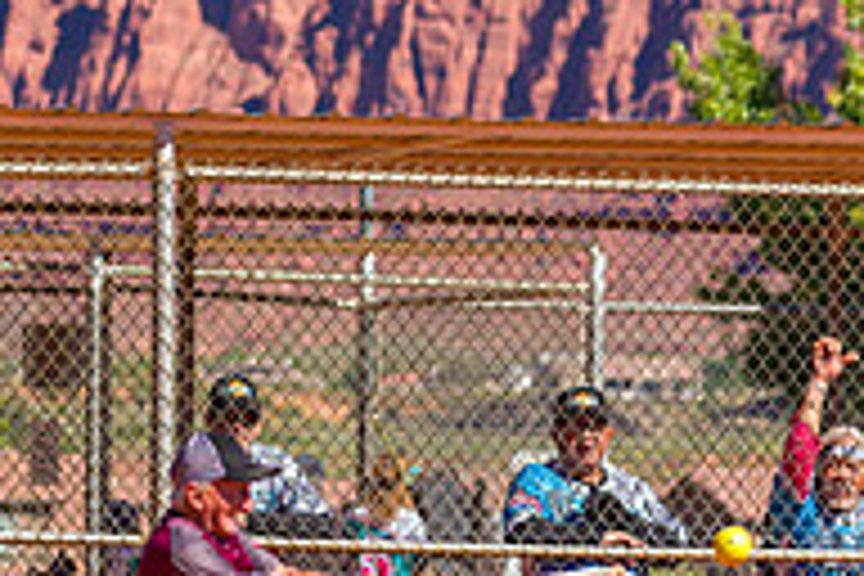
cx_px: -155
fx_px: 10919
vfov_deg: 3.0
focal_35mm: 455
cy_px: 598
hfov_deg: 4.5
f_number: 5
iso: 400
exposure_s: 1/2000
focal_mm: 130
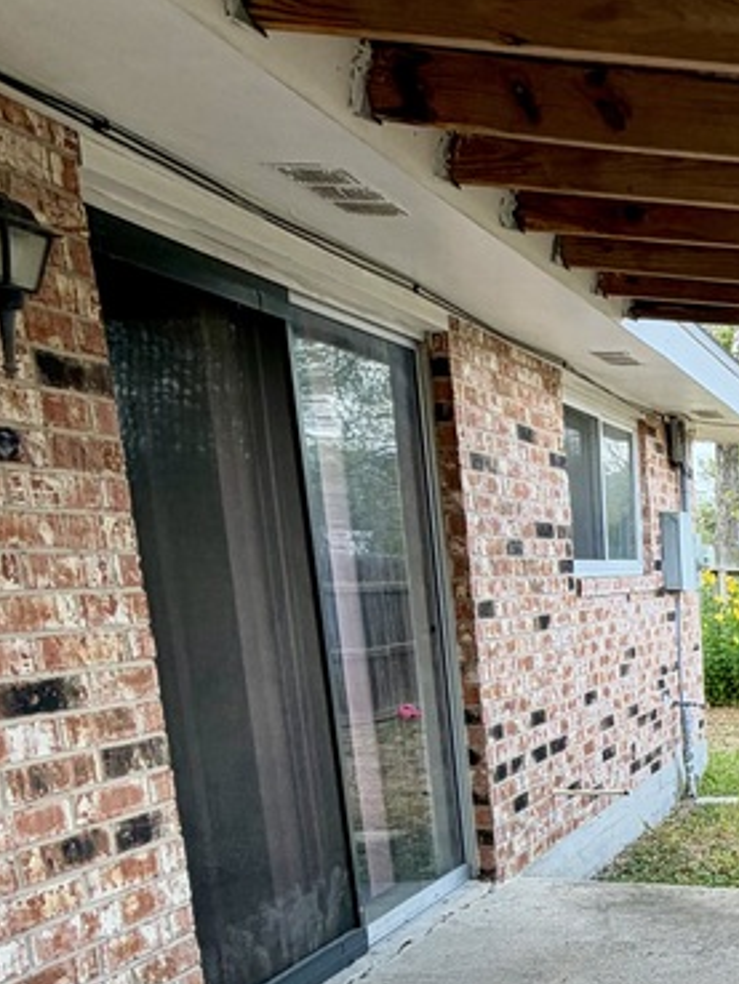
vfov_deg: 43.1
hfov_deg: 28.3
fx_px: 1166
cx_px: 982
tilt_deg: -12.8
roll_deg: -1.4
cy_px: 821
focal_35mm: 41
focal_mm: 2.22
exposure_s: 1/127
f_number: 2.2
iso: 40
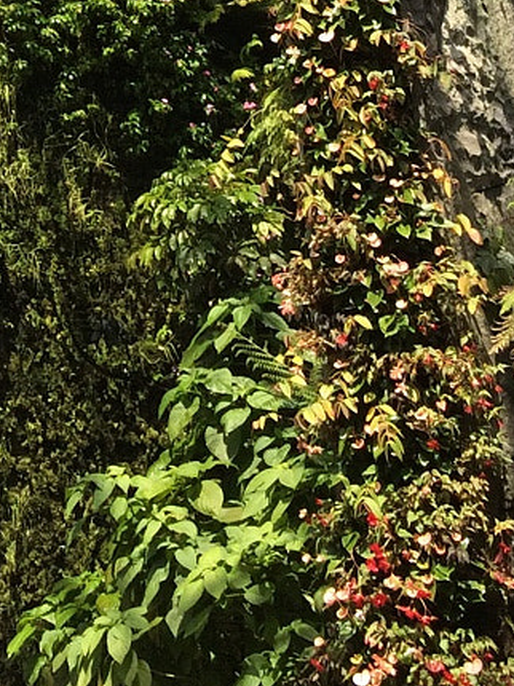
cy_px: -503
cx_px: -308
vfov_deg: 15.8
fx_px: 2140
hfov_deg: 12.8
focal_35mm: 108
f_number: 2.2
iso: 32
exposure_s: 1/578
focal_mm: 4.15
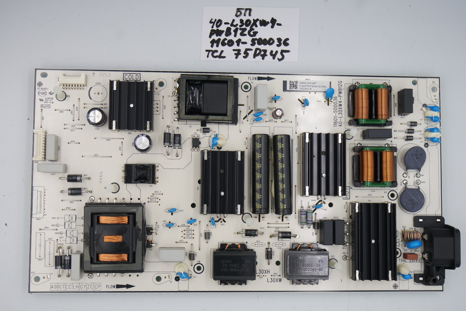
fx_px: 621
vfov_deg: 28.1
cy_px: 156
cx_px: 233
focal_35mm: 48
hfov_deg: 41.1
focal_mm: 18
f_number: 4.5
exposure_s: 1/125
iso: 160
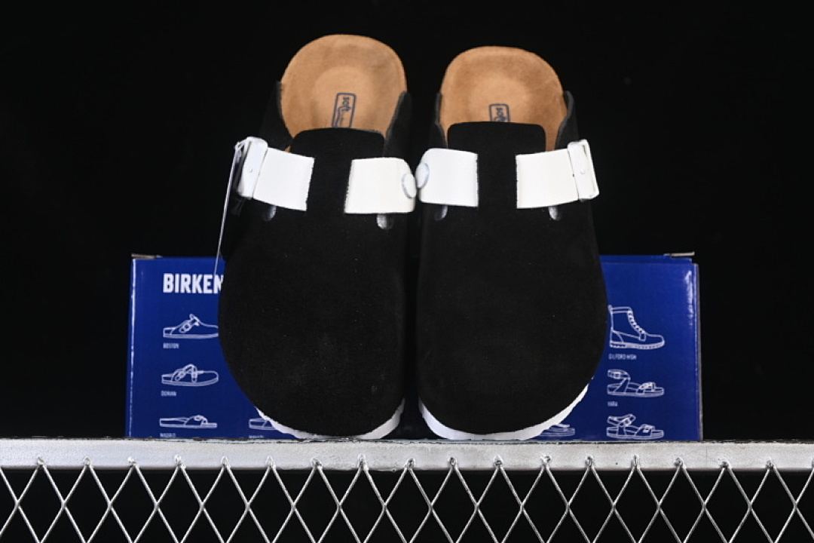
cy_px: 272
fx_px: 1696
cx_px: 407
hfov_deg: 27.0
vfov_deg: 18.2
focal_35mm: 75
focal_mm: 50
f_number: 6.3
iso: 160
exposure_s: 1/60
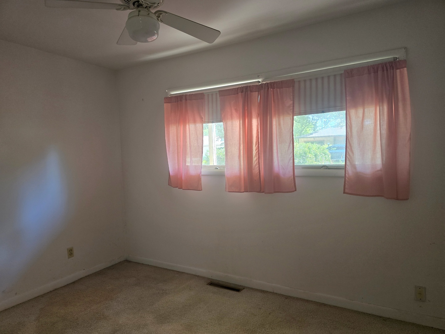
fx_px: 296
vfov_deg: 58.9
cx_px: 222
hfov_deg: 73.9
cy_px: 167
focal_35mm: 23
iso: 320
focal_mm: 6.3
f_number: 1.7
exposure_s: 1/120
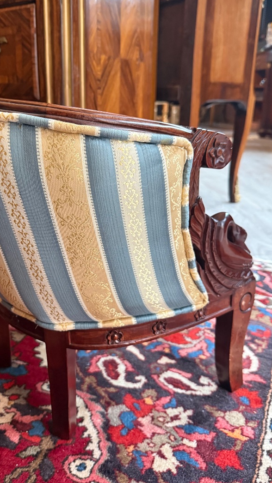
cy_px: 227
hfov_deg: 38.3
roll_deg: +0.8
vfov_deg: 64.3
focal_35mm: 30
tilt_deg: -17.9
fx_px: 385
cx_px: 83
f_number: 1.78
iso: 640
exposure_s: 1/50
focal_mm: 6.76
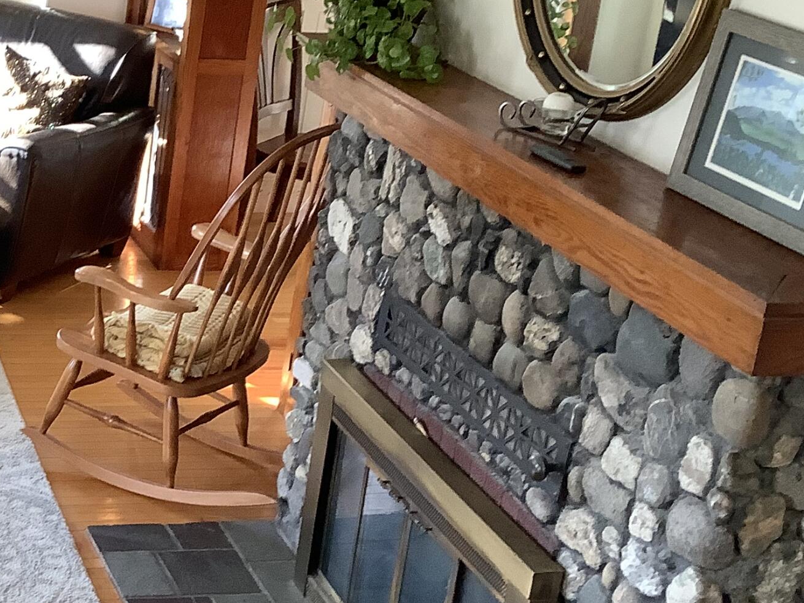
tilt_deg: -23.3
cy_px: 314
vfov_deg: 20.7
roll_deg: -4.9
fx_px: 1649
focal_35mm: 71
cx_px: -47
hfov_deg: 25.7
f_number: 2.4
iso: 125
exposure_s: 1/60
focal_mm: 3.3
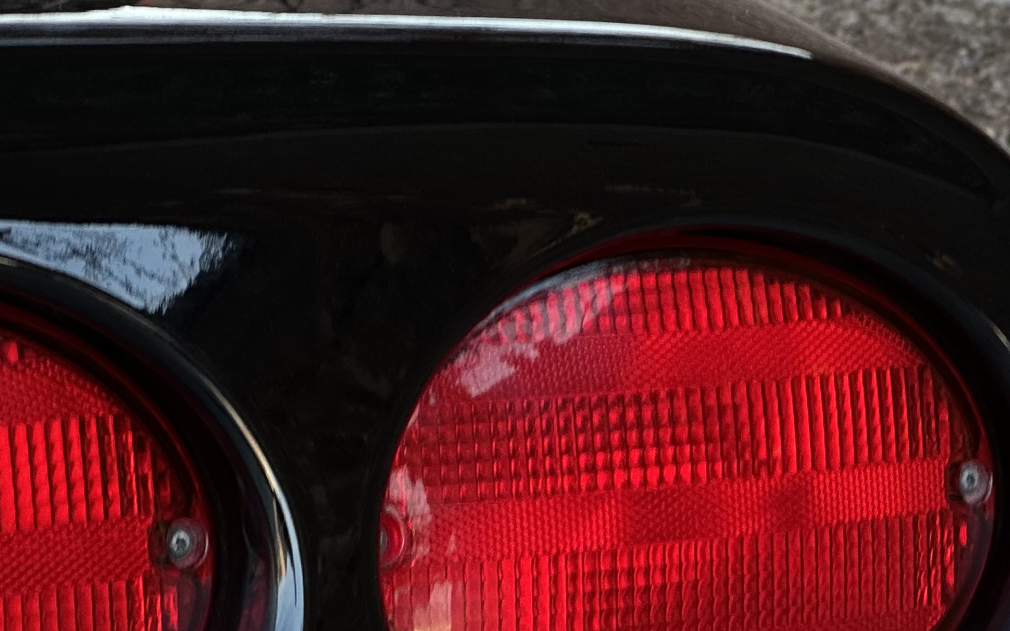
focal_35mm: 177
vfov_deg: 7.4
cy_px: 570
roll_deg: -3.5
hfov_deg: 11.8
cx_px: 161
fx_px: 4872
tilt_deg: -15.7
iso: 100
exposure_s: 1/99
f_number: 2.8
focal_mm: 9
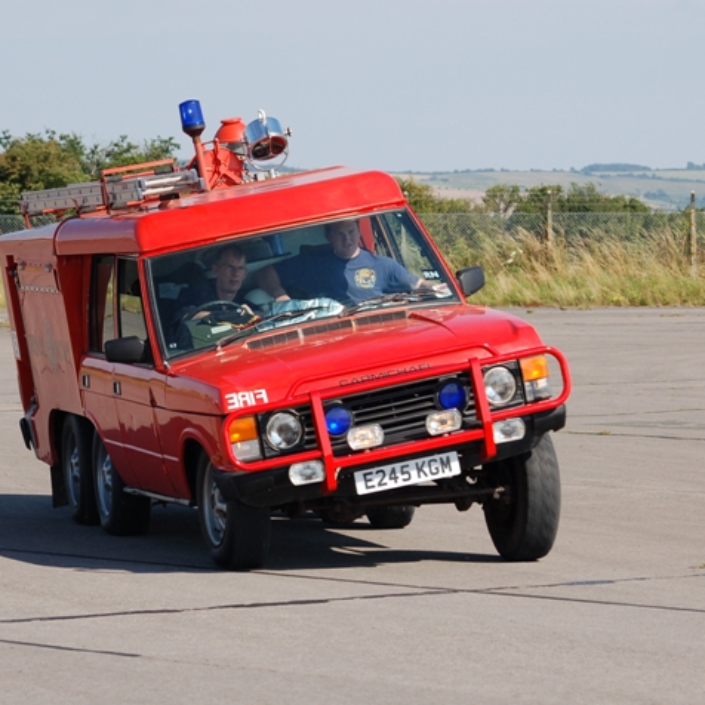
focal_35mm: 193
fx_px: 4447
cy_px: 354
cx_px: 388
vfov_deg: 9.1
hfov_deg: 9.1
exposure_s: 1/320
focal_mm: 100
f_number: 9
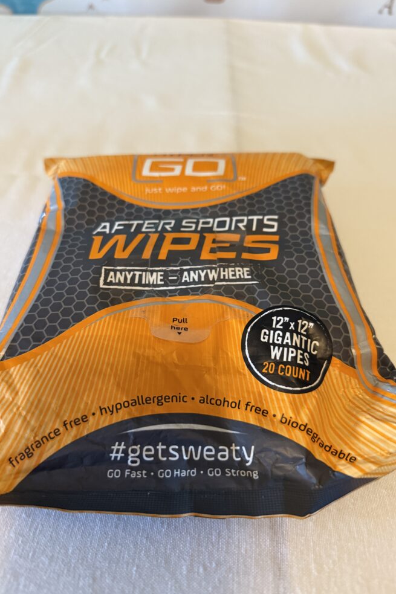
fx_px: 429
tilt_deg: -45.7
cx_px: 193
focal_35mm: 26
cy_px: 297
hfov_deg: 49.5
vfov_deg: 69.4
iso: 400
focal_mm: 6.76
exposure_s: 1/60
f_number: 1.78
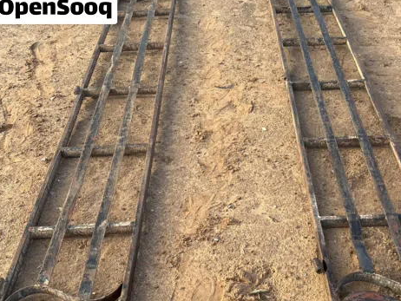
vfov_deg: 39.7
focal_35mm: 36
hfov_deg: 50.9
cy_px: 149
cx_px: 248
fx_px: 417
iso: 50
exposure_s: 1/666
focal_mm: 5.7
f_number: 1.5
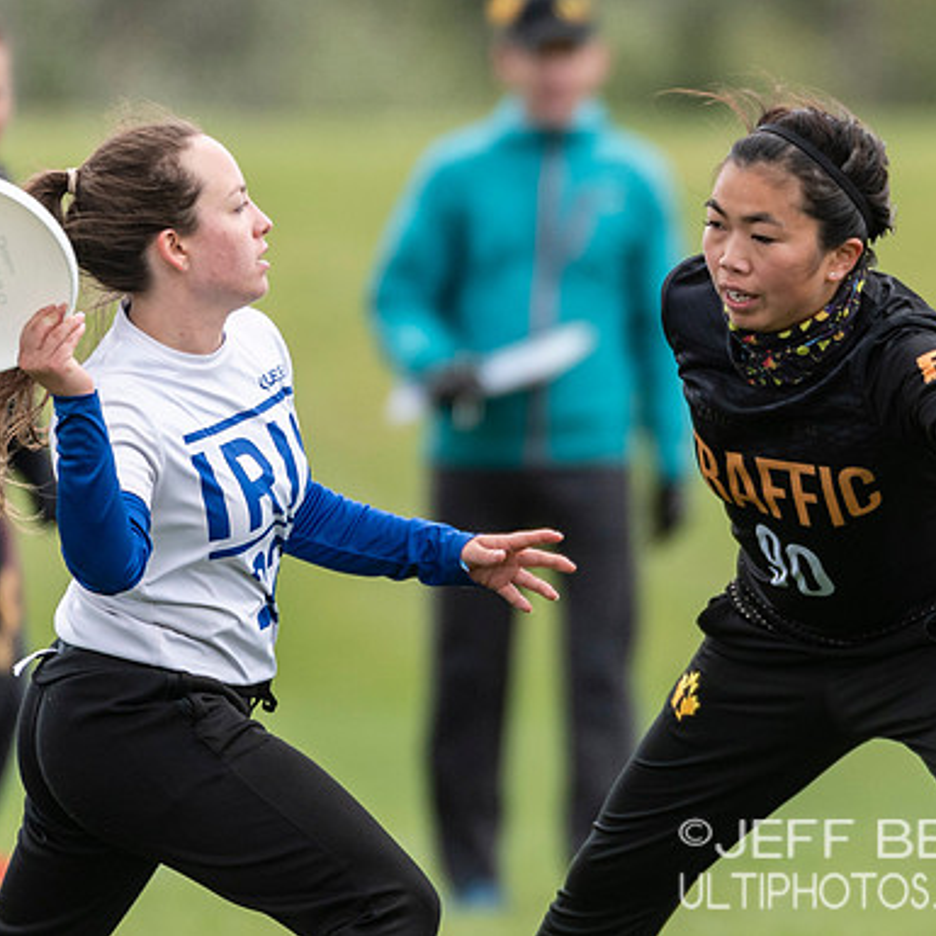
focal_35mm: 1244
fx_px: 38056
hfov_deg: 1.4
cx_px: 860
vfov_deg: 1.4
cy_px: 561
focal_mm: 400
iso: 320
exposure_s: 1/1250
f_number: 4
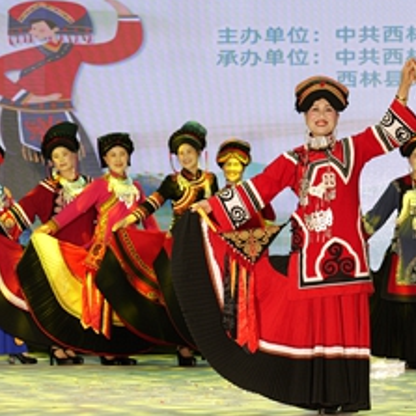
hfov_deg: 9.5
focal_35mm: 183
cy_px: 132
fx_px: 2488
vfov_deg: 9.5
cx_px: 358
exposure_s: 1/250
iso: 800
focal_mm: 80
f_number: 4
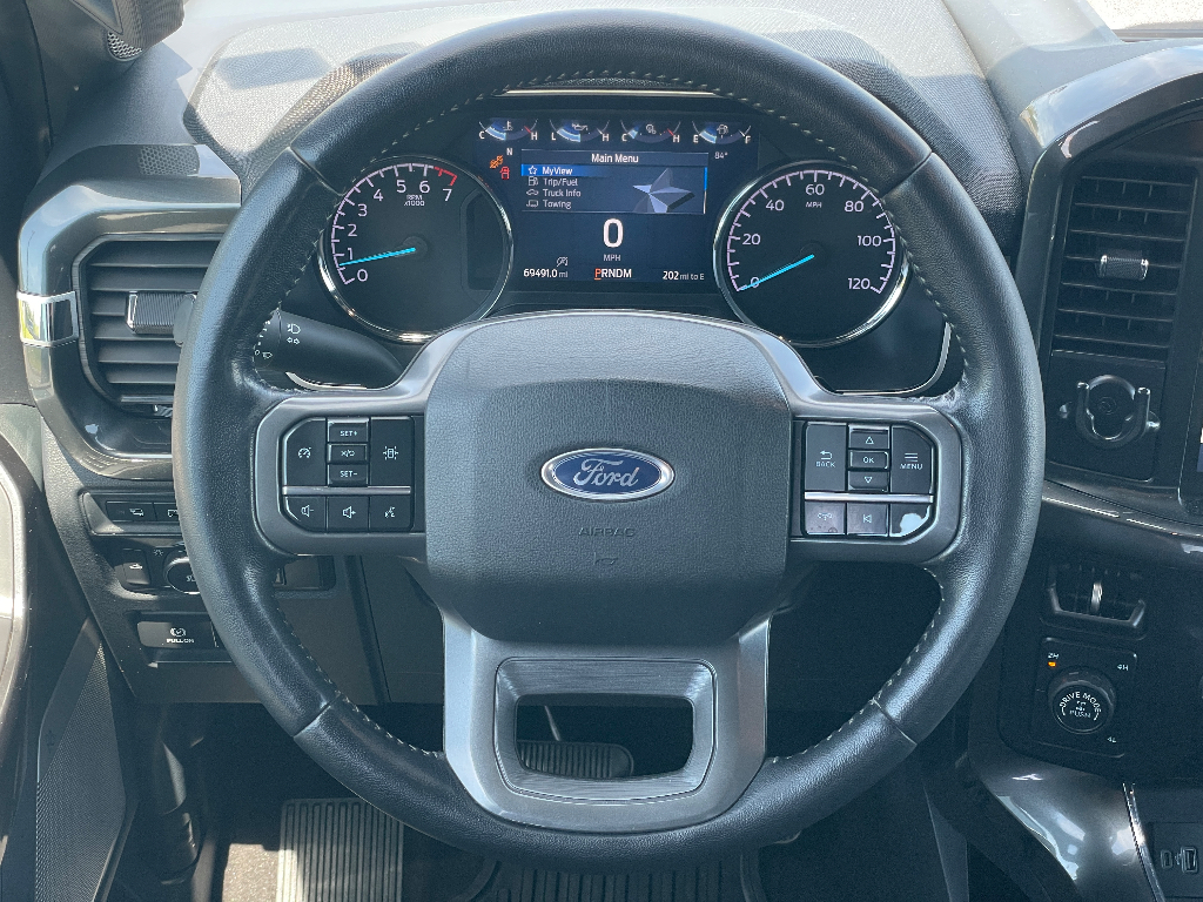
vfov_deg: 28.0
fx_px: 1807
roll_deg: -2.0
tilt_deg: -31.2
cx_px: 602
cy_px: 451
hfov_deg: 36.8
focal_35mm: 52
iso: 100
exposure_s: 1/99
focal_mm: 6
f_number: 2
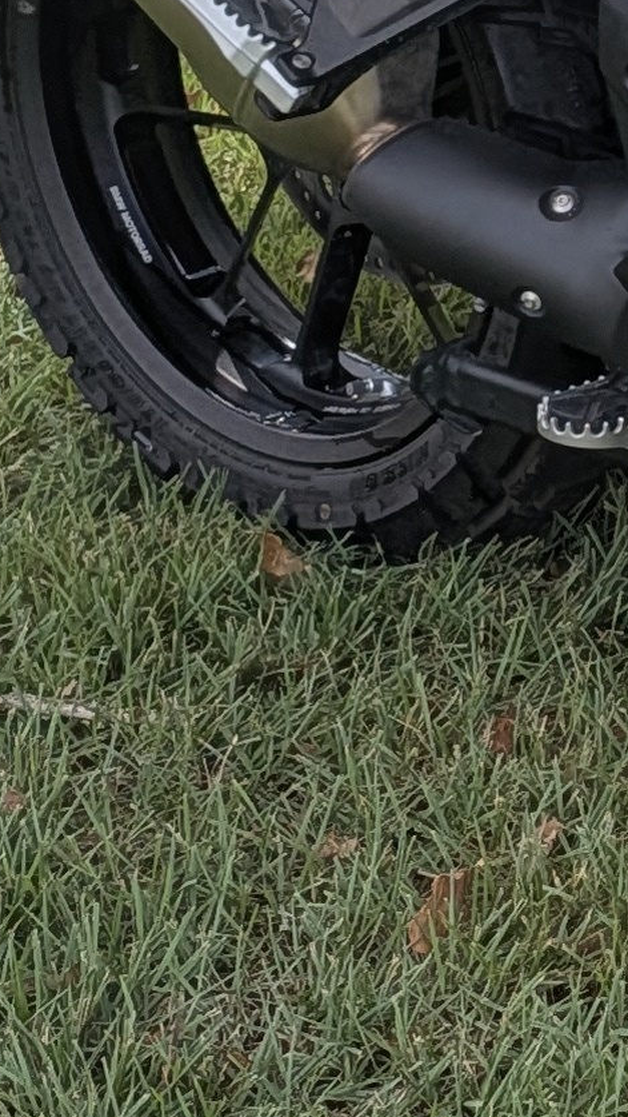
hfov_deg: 9.0
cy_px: -64
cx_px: 1388
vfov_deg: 16.7
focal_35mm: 125
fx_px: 3699
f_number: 1.7
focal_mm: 4.53
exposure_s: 1/447
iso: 26
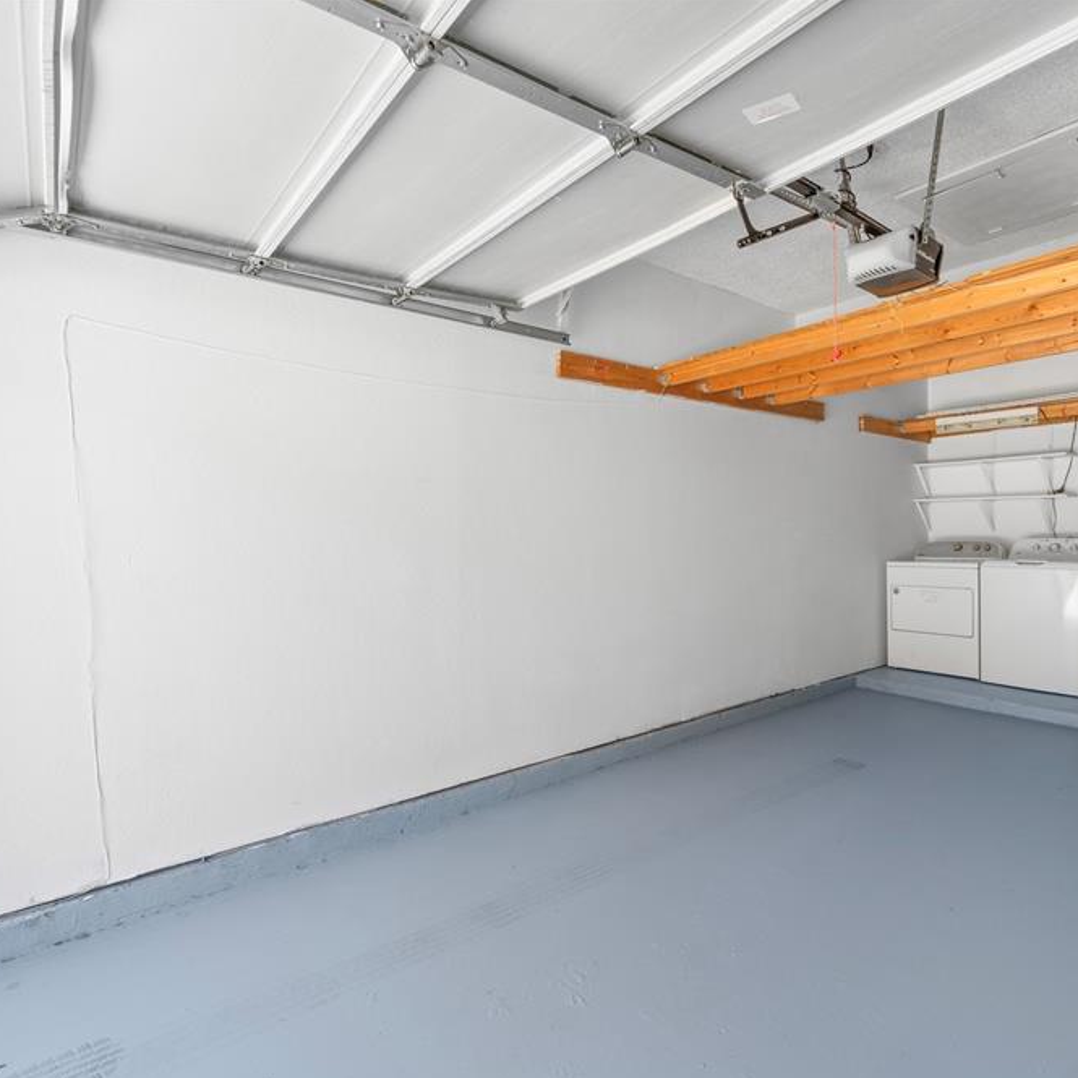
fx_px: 599
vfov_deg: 84.0
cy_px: 550
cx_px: 626
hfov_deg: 83.3
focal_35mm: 17
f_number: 8
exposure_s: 1/10
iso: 200
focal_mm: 13
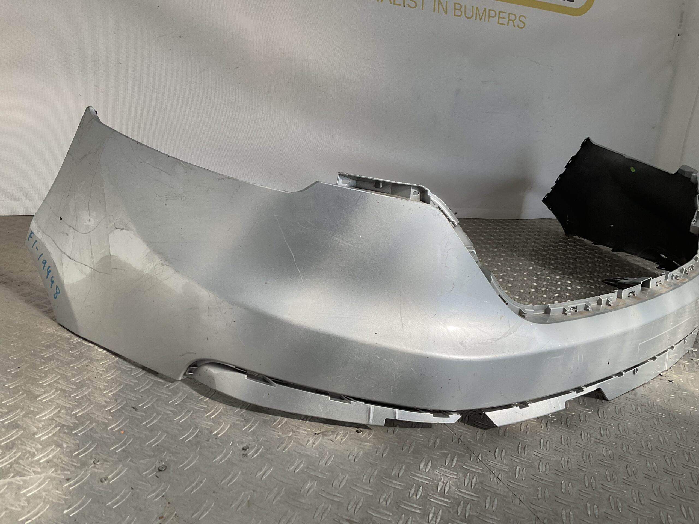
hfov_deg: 61.7
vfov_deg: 48.2
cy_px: 262
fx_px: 586
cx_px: 350
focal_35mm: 29
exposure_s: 1/869
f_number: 1.8
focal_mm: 3
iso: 16
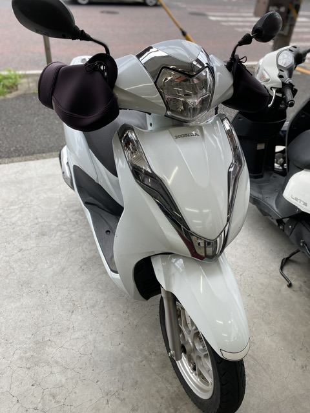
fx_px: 310
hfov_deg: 53.1
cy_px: 206
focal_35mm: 26
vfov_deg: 67.3
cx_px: 155
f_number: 1.8
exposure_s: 1/352
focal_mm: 4.25
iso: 32
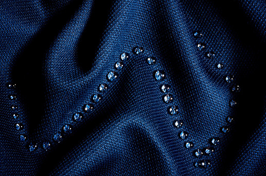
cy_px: 91
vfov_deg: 13.5
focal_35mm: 101
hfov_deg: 20.2
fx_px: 745
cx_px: 129
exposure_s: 1/200
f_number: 36
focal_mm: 60
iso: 200
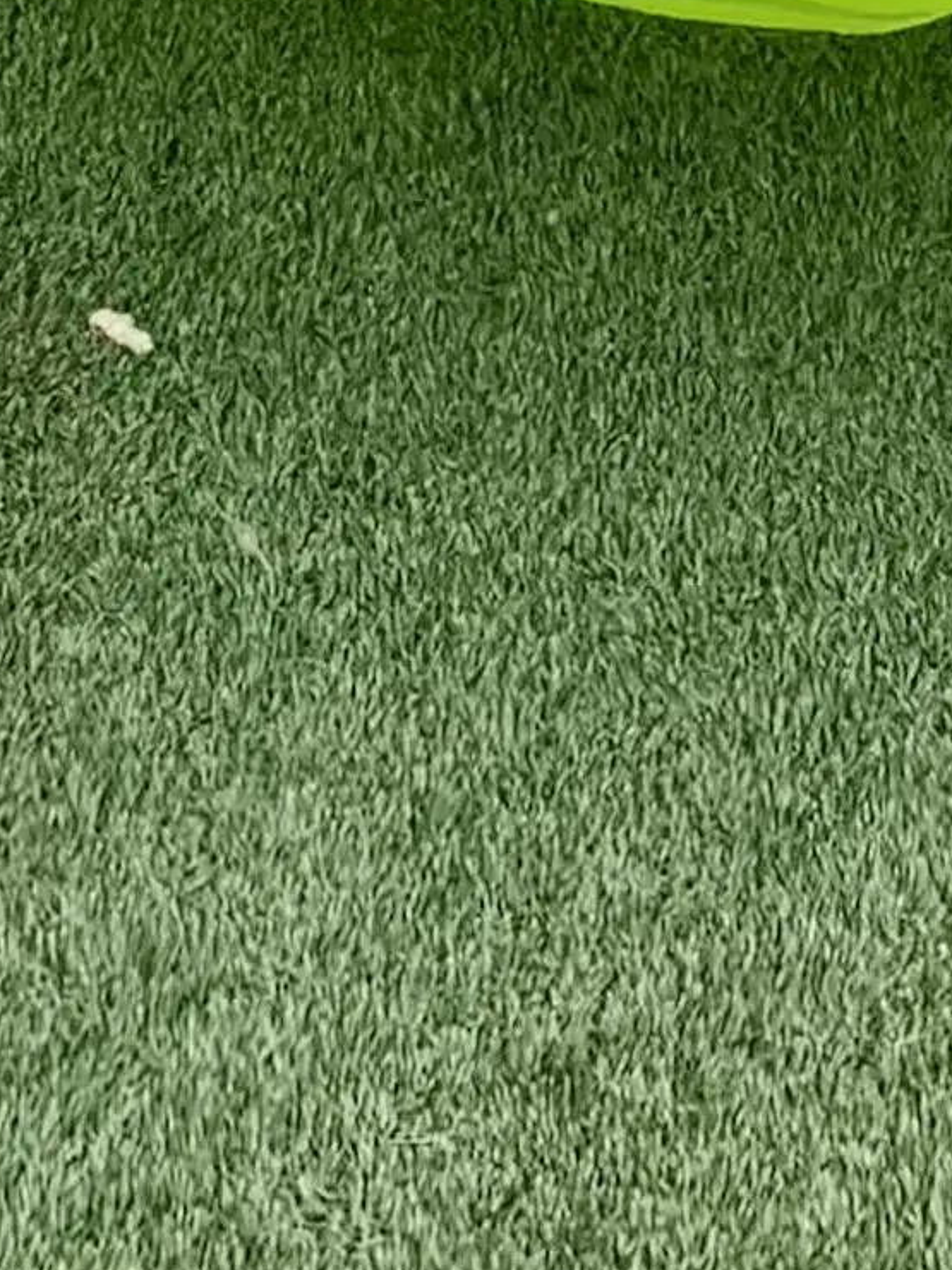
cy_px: -822
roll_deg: +3.7
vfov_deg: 18.4
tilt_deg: -35.6
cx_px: 1154
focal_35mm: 90
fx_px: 3300
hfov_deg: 15.8
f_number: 1.6
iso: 32
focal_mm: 4.2
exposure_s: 1/972
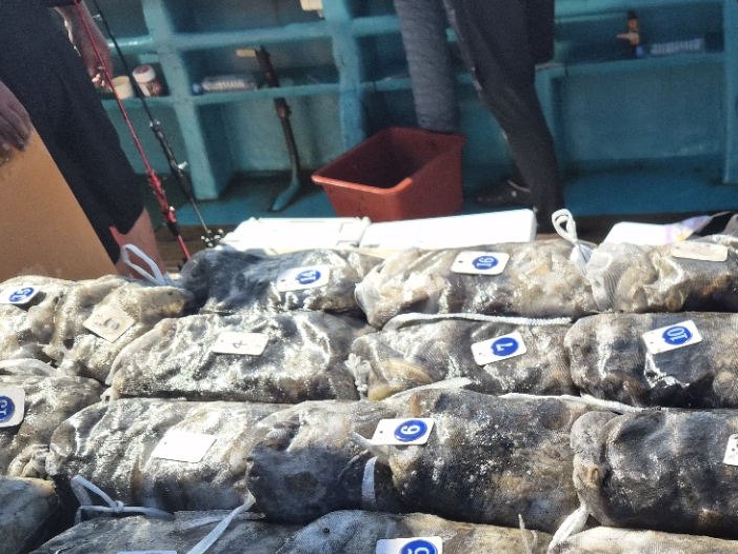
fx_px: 896
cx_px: 572
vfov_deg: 33.4
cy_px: 438
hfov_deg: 43.1
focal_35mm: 42
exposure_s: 1/3680
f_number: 1.8
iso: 80
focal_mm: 5.4
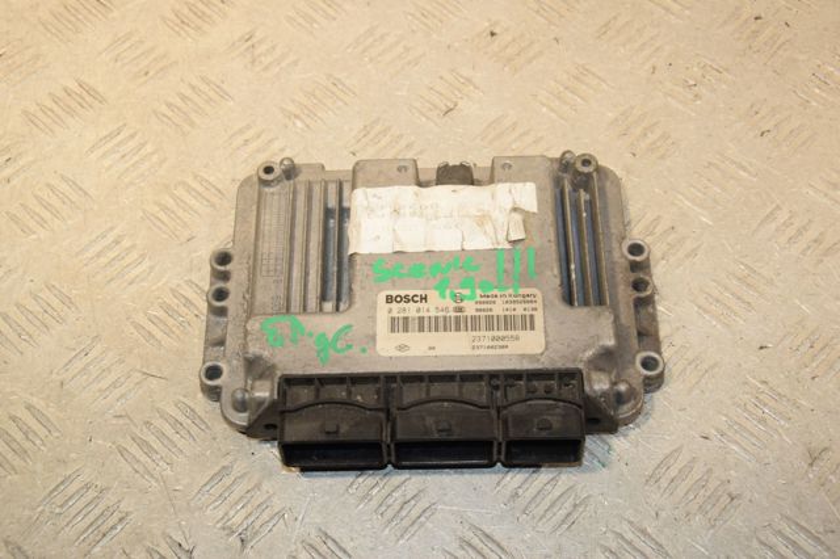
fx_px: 1329
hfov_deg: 35.1
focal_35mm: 57
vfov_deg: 23.8
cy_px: 280
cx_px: 420
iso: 800
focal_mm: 38
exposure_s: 1/200
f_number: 7.1
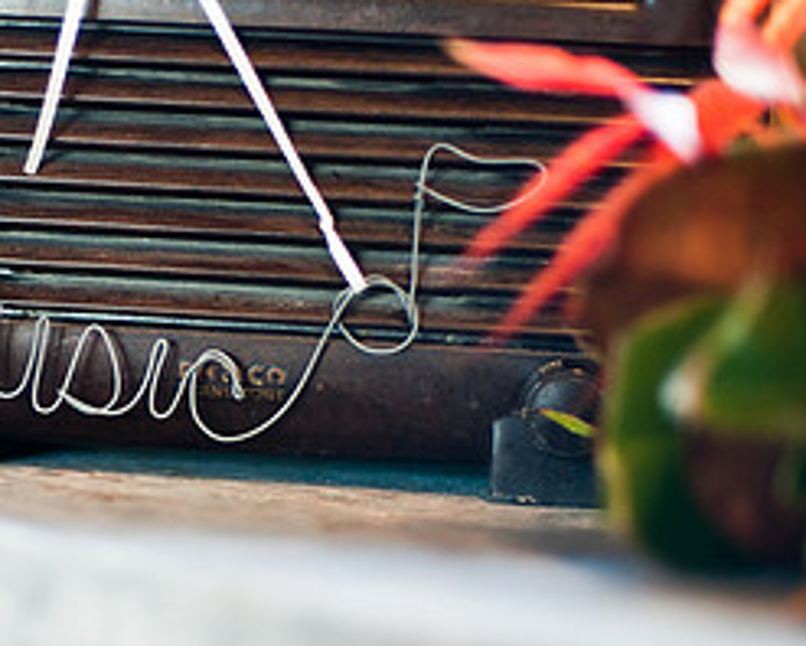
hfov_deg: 17.1
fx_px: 2626
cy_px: 401
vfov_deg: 14.0
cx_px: 33
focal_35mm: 110
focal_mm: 50
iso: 1000
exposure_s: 1/100
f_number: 1.4
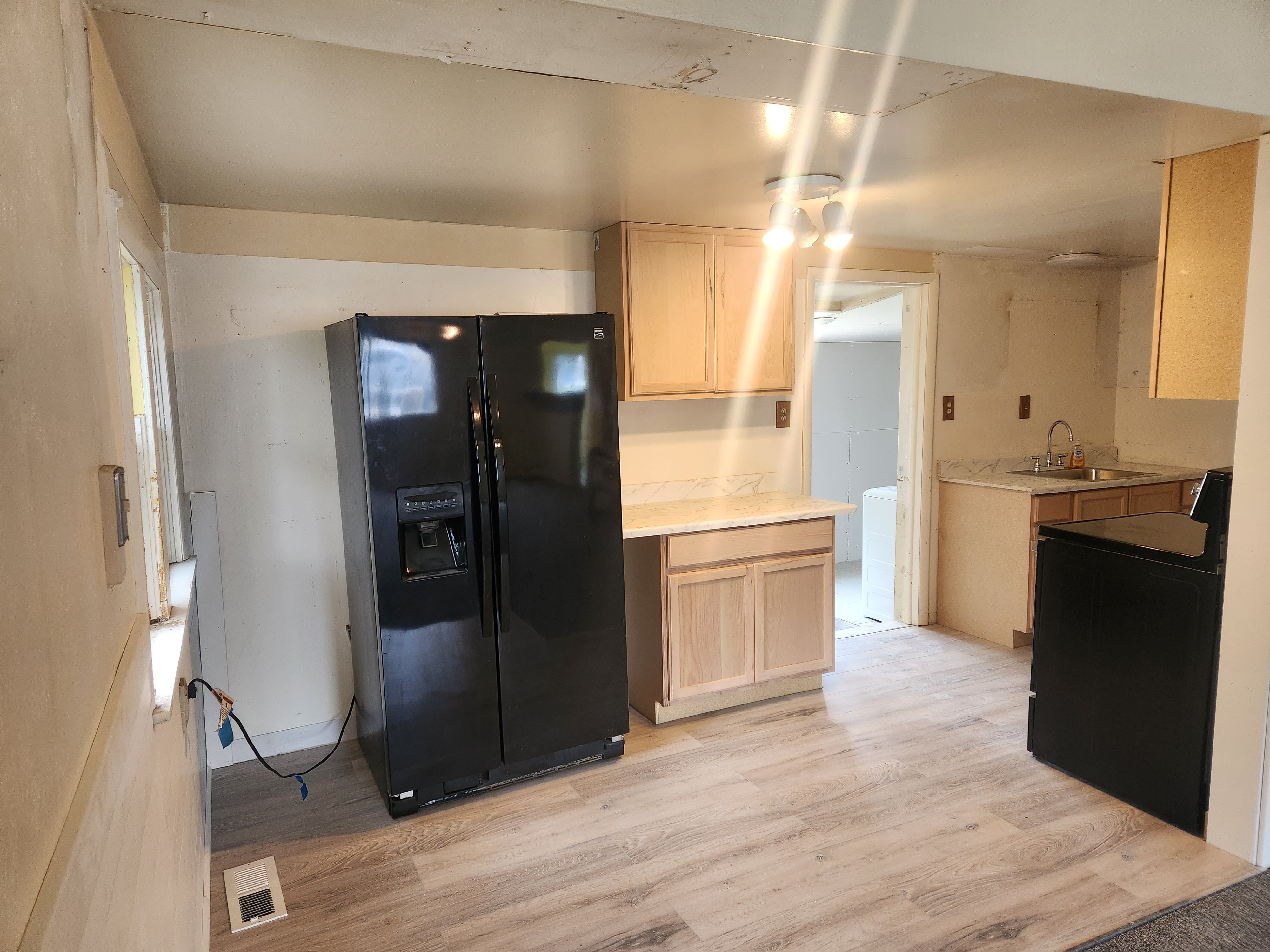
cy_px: 476
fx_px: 844
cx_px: 635
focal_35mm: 23
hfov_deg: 73.9
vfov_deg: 58.9
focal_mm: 5.4
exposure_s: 1/120
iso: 250
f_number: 1.8
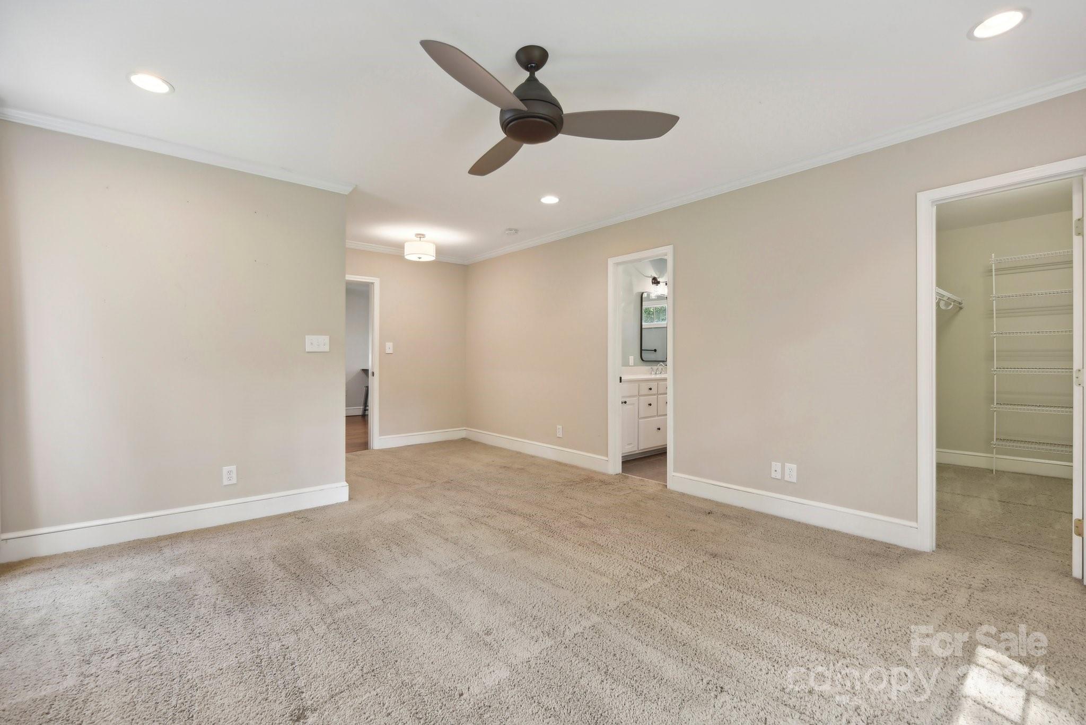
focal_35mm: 15
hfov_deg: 100.4
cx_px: 543
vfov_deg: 77.4
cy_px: 362
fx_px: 453
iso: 200
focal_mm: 15
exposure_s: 1/6
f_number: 8
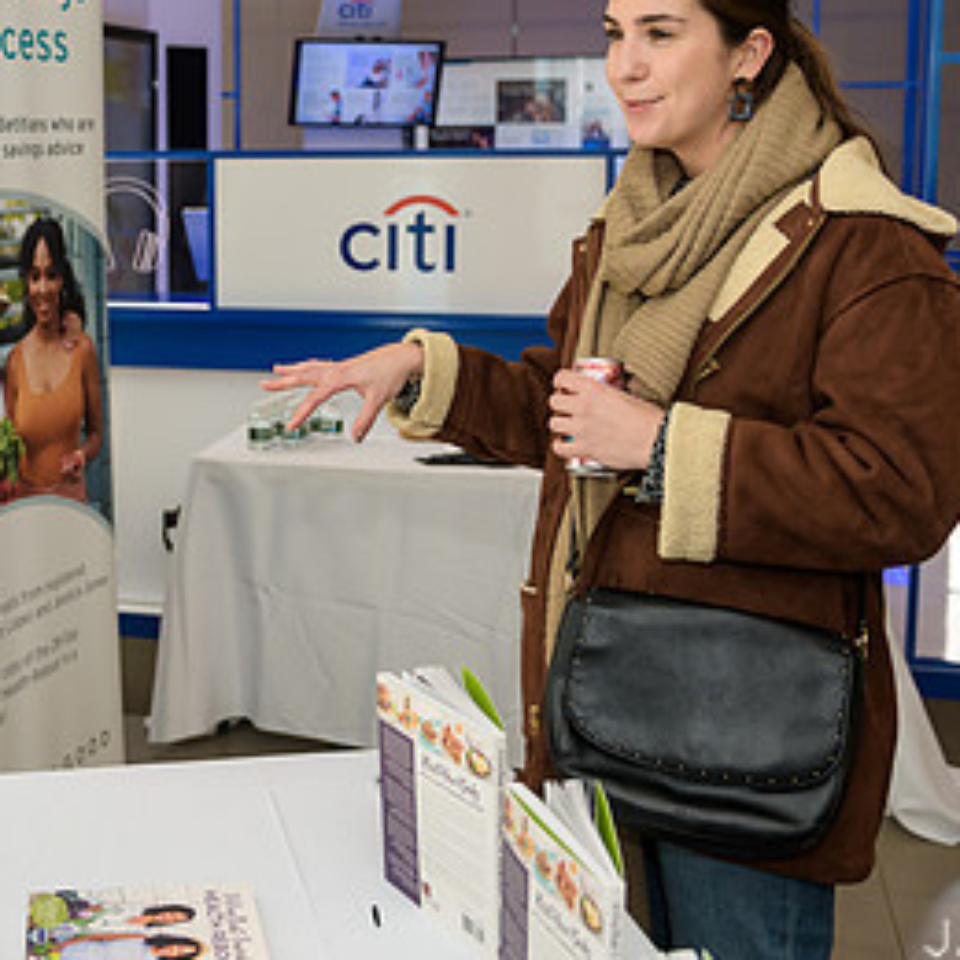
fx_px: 1663
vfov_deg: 32.0
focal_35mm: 53
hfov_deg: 31.5
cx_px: 207
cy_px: 323
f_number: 3.2
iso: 200
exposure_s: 1/125
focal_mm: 28
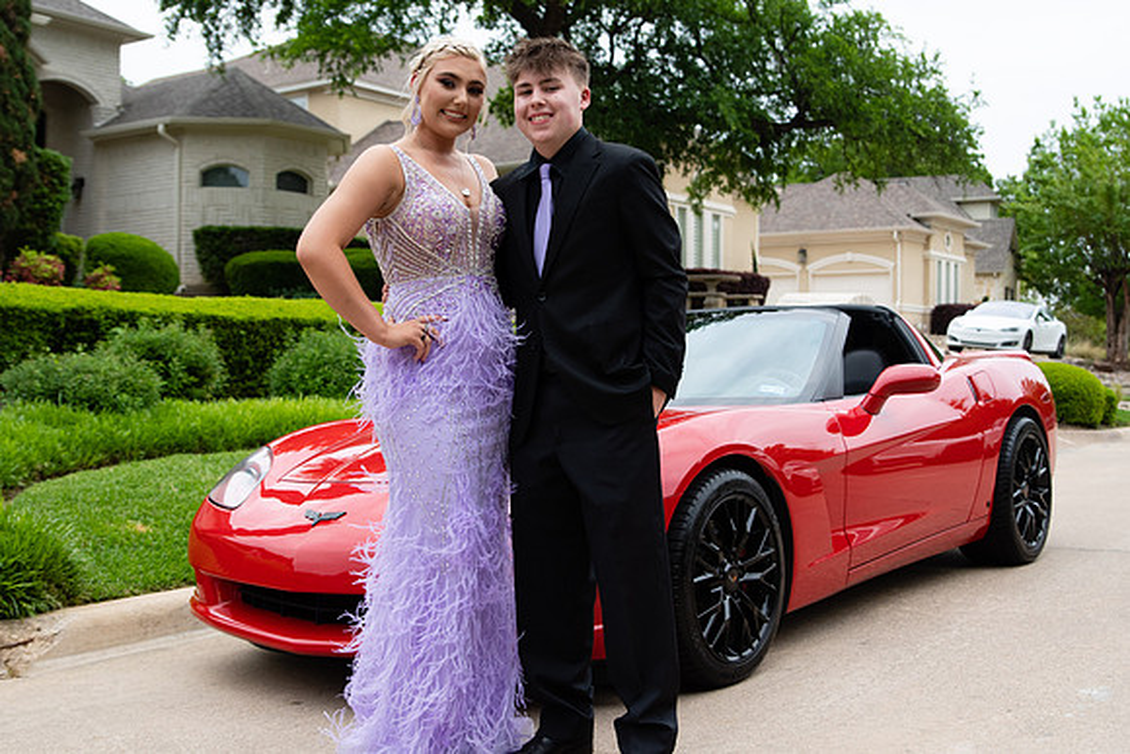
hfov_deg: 45.0
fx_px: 1366
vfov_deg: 30.9
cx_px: 565
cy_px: 377
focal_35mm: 44
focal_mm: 29
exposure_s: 1/1000
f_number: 2.8
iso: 500
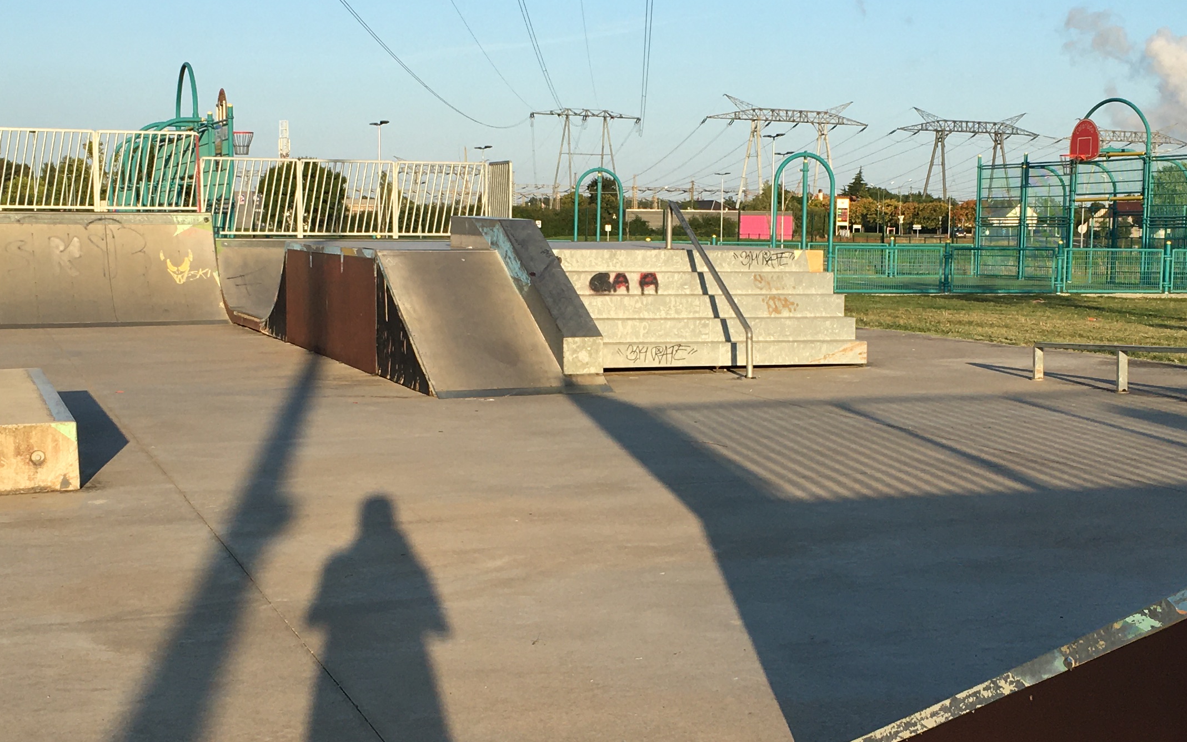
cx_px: 609
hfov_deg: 35.1
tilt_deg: -4.9
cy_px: 427
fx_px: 1876
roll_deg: -1.0
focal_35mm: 58
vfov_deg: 22.4
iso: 25
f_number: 2.2
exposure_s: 1/845
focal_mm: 4.15
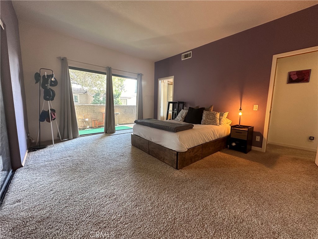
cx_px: 159
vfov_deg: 85.7
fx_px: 129
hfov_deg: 102.1
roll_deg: -1.4
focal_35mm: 14
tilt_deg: -6.7
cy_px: 120
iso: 200
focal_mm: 2.22
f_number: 2.2
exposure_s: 1/60
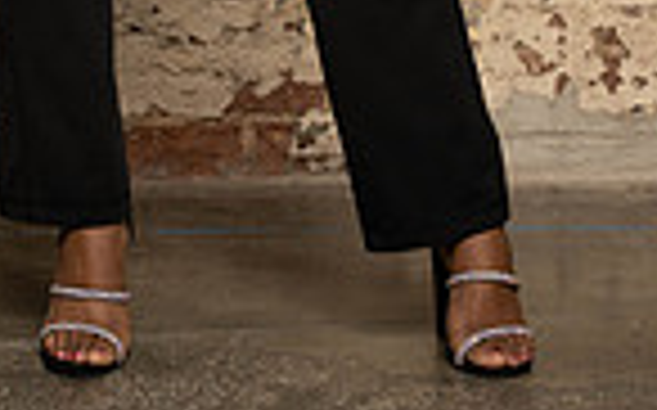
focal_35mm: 267
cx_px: 146
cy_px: -577
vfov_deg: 4.8
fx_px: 4777
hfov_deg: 7.9
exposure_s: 1/160
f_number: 6.3
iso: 200
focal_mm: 85
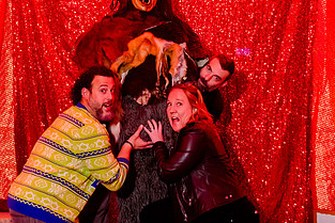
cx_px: 128
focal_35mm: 82
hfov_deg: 24.7
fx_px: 763
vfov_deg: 16.7
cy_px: 105
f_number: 2.8
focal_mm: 34
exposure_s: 1/60
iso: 4000
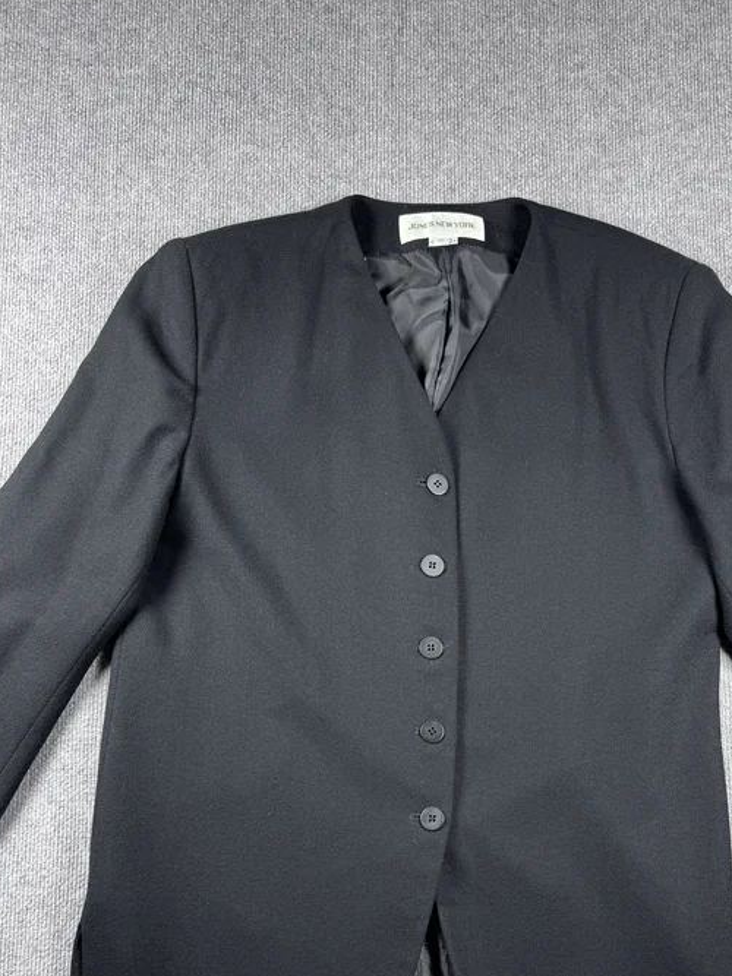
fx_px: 1015
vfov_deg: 50.3
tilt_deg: -54.0
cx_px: 419
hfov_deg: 39.6
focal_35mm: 36
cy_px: 664
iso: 80
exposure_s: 1/100
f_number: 1.78
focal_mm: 6.76
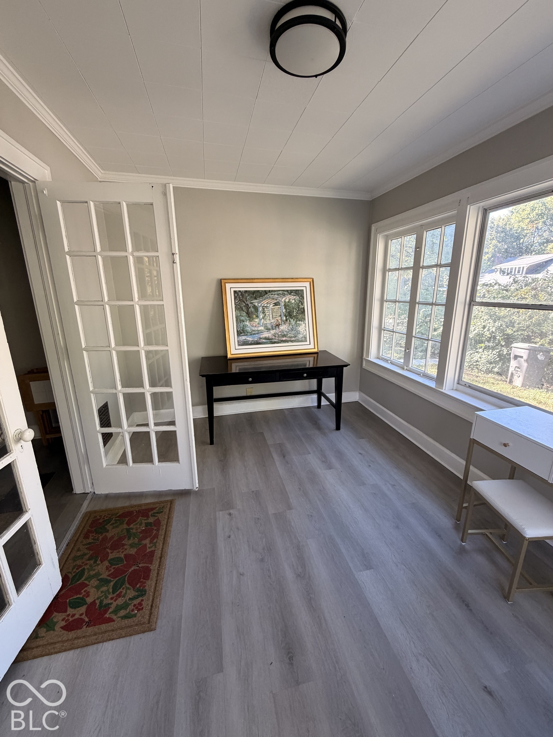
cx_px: 276
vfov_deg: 102.1
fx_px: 298
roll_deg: +0.9
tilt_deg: -14.7
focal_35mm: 14
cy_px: 368
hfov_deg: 85.7
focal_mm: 2.22
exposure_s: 1/121
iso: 200
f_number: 2.2
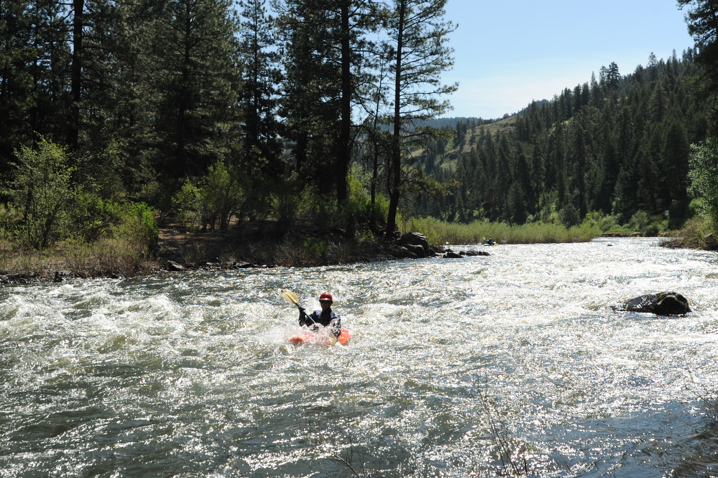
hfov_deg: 42.8
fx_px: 917
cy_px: 235
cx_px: 360
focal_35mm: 46
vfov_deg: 29.2
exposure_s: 1/640
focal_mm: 28
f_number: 7.1
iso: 200
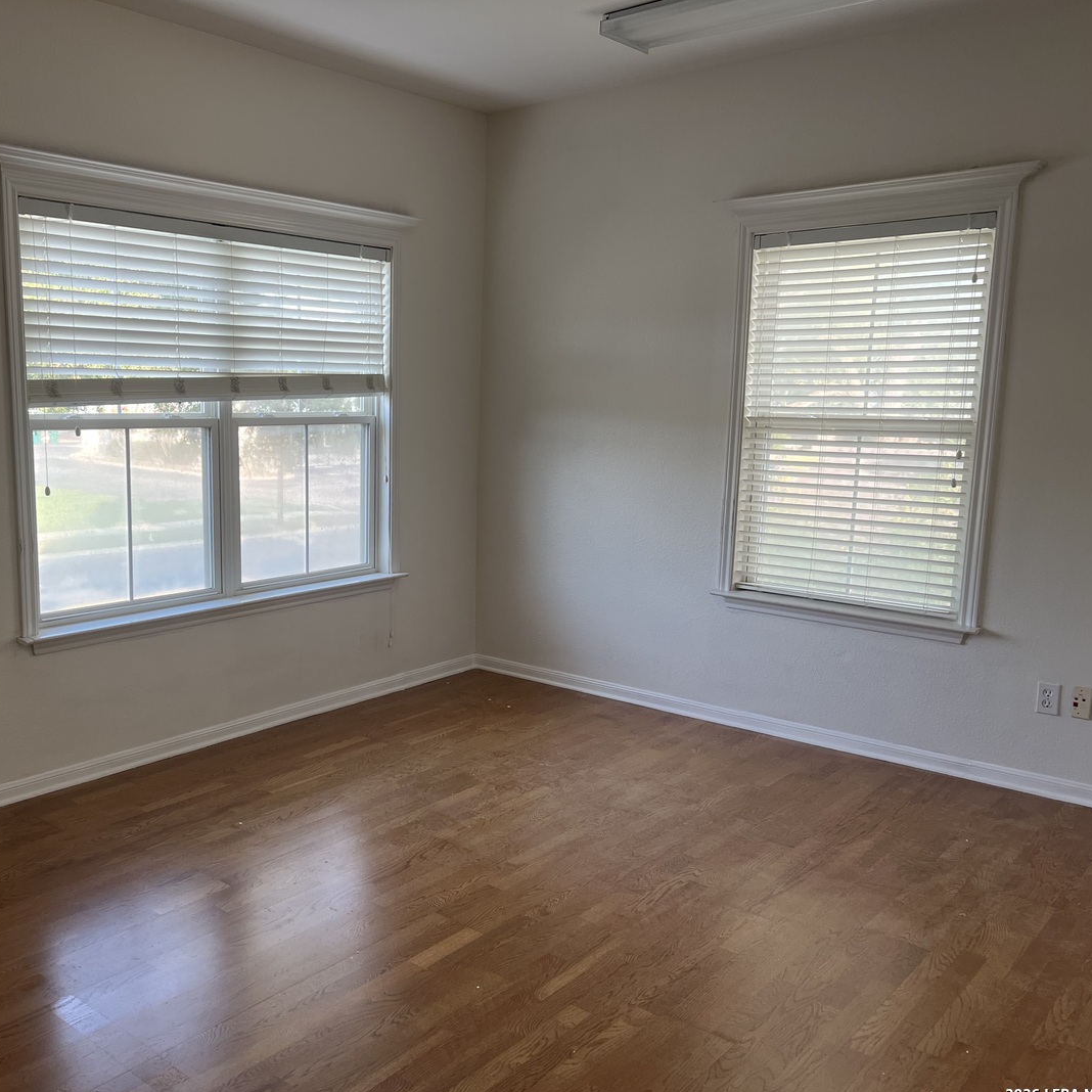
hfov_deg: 51.7
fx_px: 1106
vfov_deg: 52.5
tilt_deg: -9.0
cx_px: 377
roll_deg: +0.0
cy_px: 550
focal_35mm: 31
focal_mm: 5.7
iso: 64
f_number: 1.5
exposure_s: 1/121
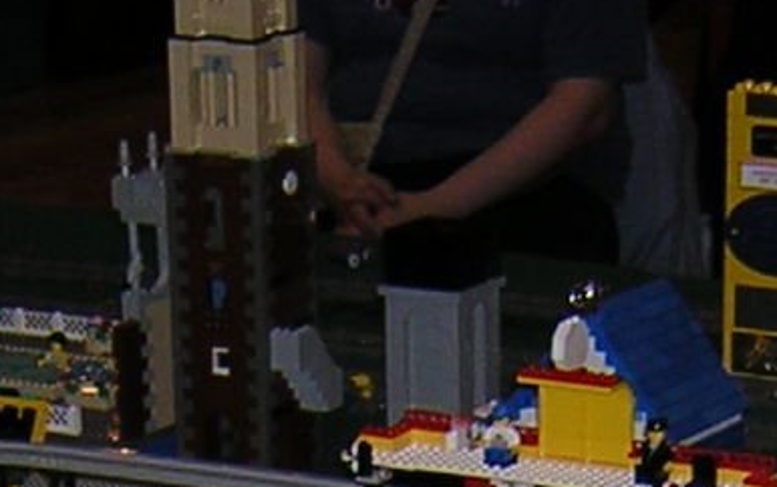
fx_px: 3349
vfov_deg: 7.8
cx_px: 459
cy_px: 1145
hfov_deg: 13.2
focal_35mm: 158
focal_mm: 4.7
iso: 100
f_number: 2.6
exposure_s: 1/60.1
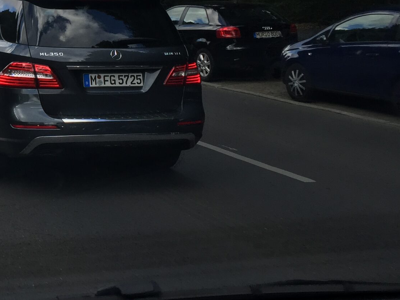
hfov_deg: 26.6
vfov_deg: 21.5
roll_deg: -0.6
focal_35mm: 67
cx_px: -42
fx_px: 774
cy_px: 38
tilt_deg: -2.8
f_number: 2.2
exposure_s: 1/590
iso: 32
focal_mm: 4.15
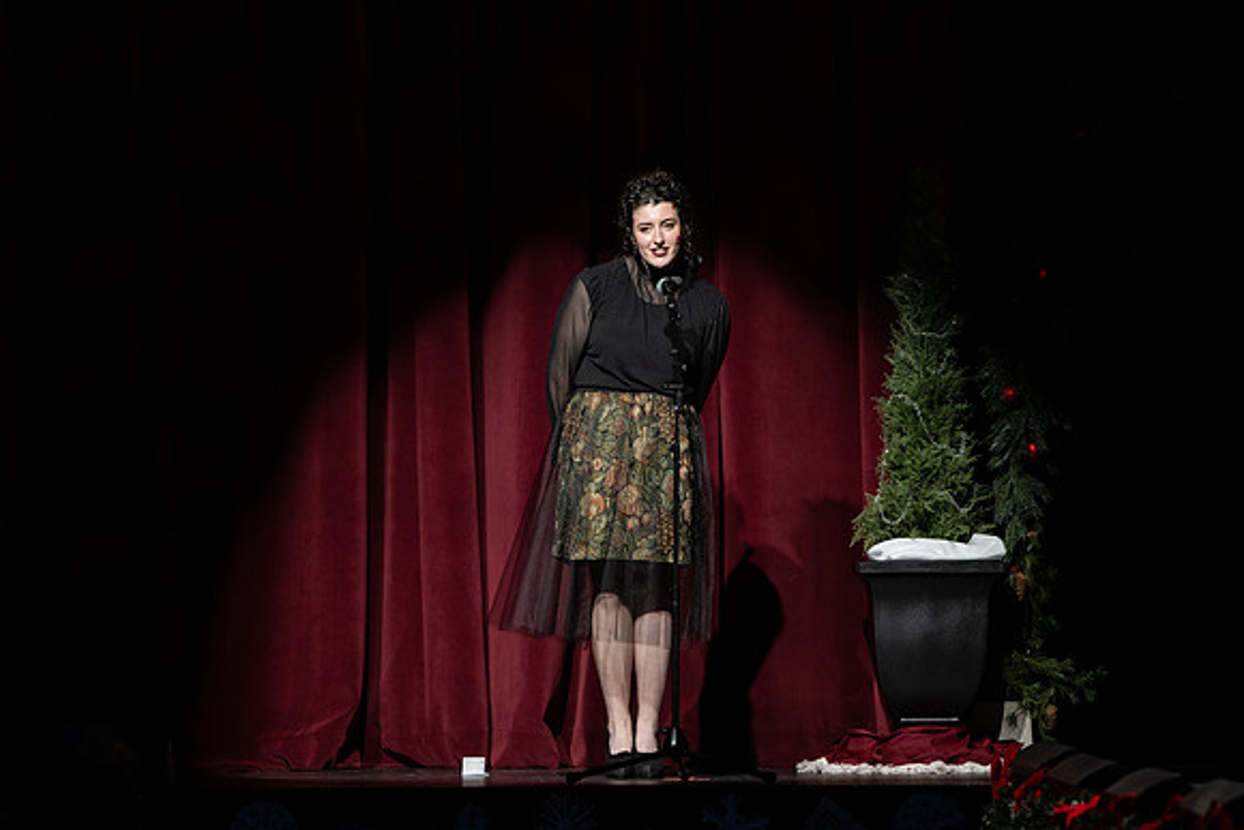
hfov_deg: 9.5
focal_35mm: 217
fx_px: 7485
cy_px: 396
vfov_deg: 6.3
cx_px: 634
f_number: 3.5
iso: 800
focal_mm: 180
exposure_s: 1/400
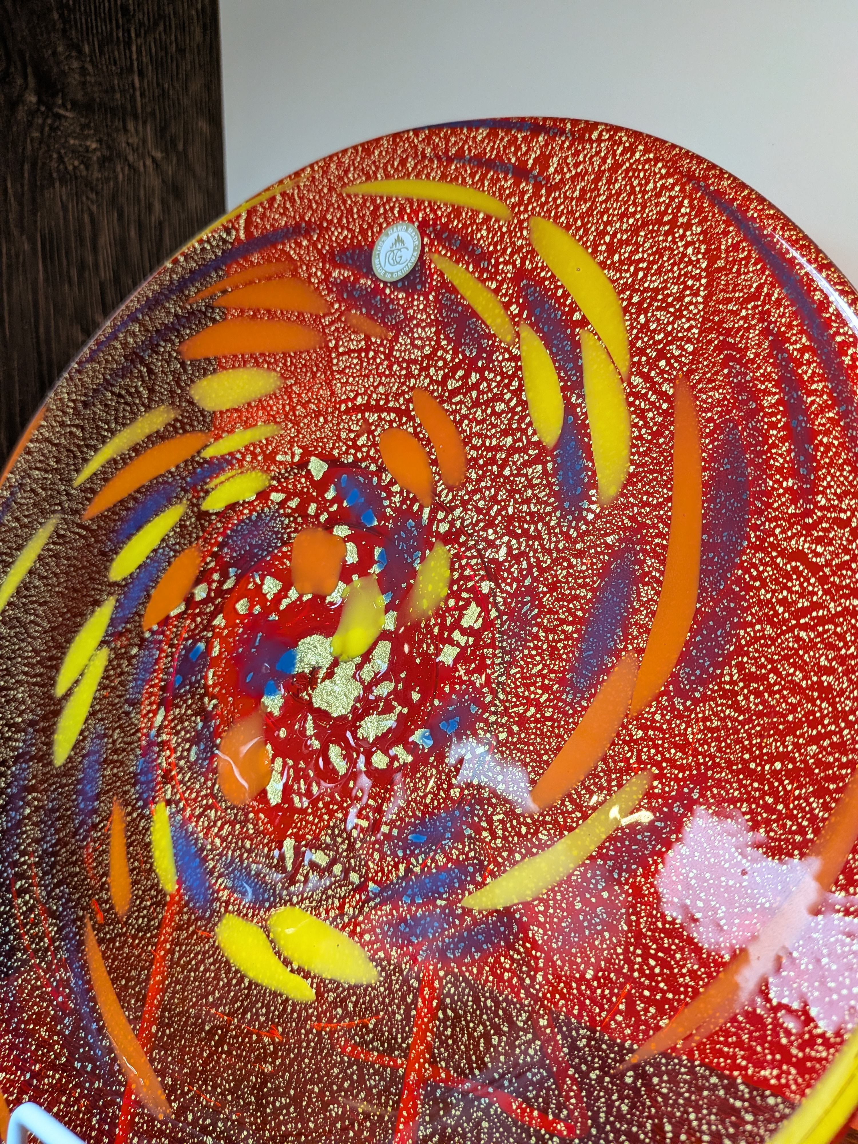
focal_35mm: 24
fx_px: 793
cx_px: 429
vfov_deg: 71.6
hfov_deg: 56.8
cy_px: 572
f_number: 1.7
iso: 205
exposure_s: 1/120
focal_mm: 4.53
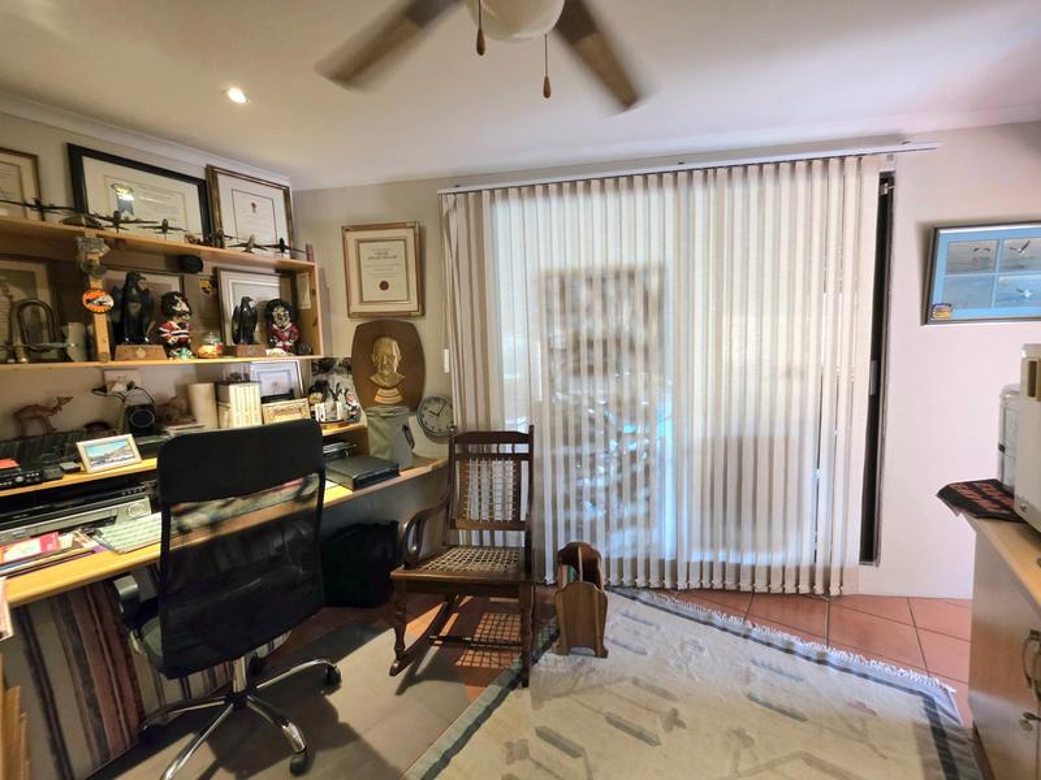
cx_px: 520
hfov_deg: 106.2
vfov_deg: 89.9
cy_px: 390
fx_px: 391
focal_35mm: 13
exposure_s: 1/50.3
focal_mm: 2.2
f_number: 1.9
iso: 400
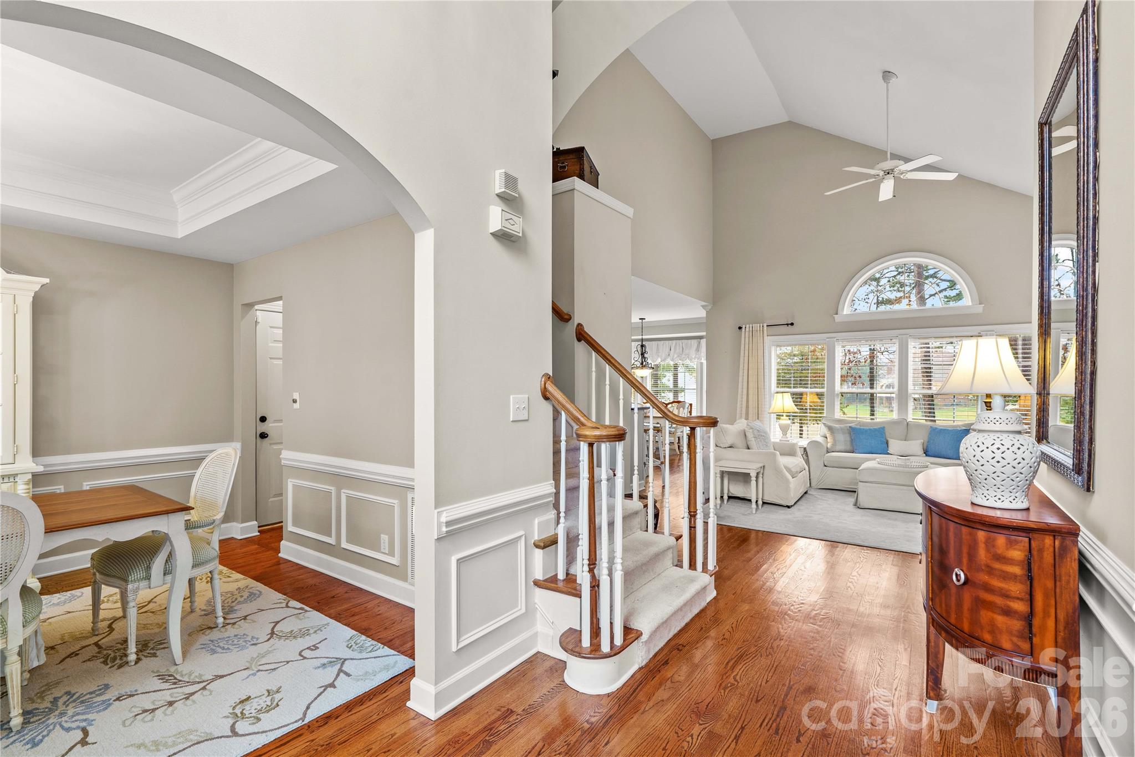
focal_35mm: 16
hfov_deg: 96.7
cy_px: 378
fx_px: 504
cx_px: 568
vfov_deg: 73.7
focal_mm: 16
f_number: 8
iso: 100
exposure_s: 1
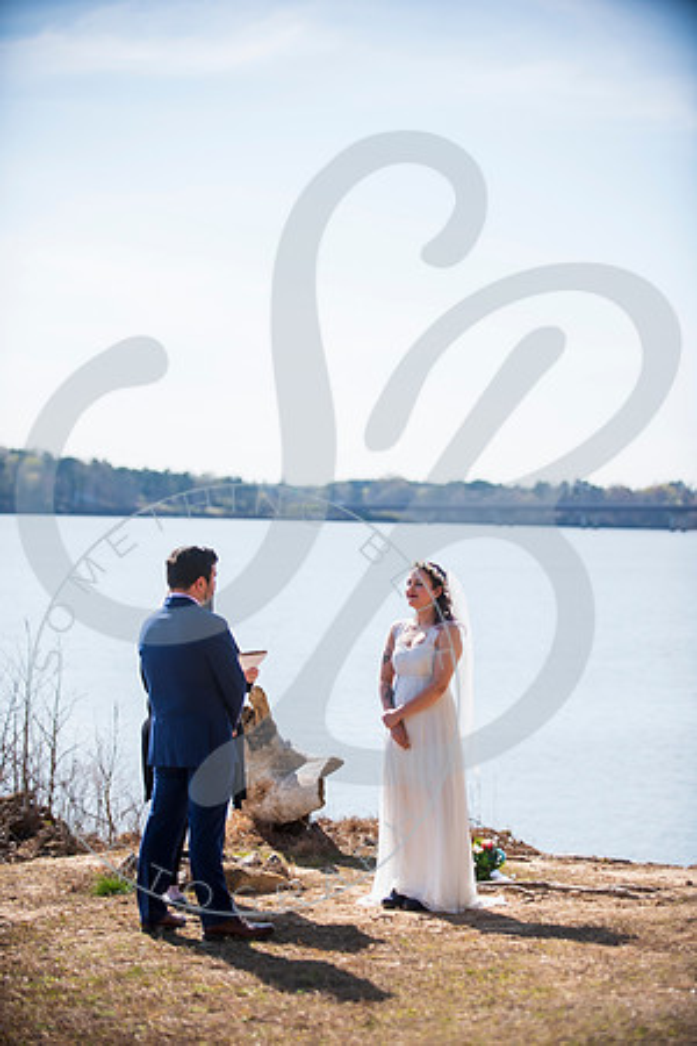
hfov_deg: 15.2
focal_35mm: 90
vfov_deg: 22.6
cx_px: 348
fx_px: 2614
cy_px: 523
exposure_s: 1/1000
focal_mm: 90
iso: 100
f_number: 2.8
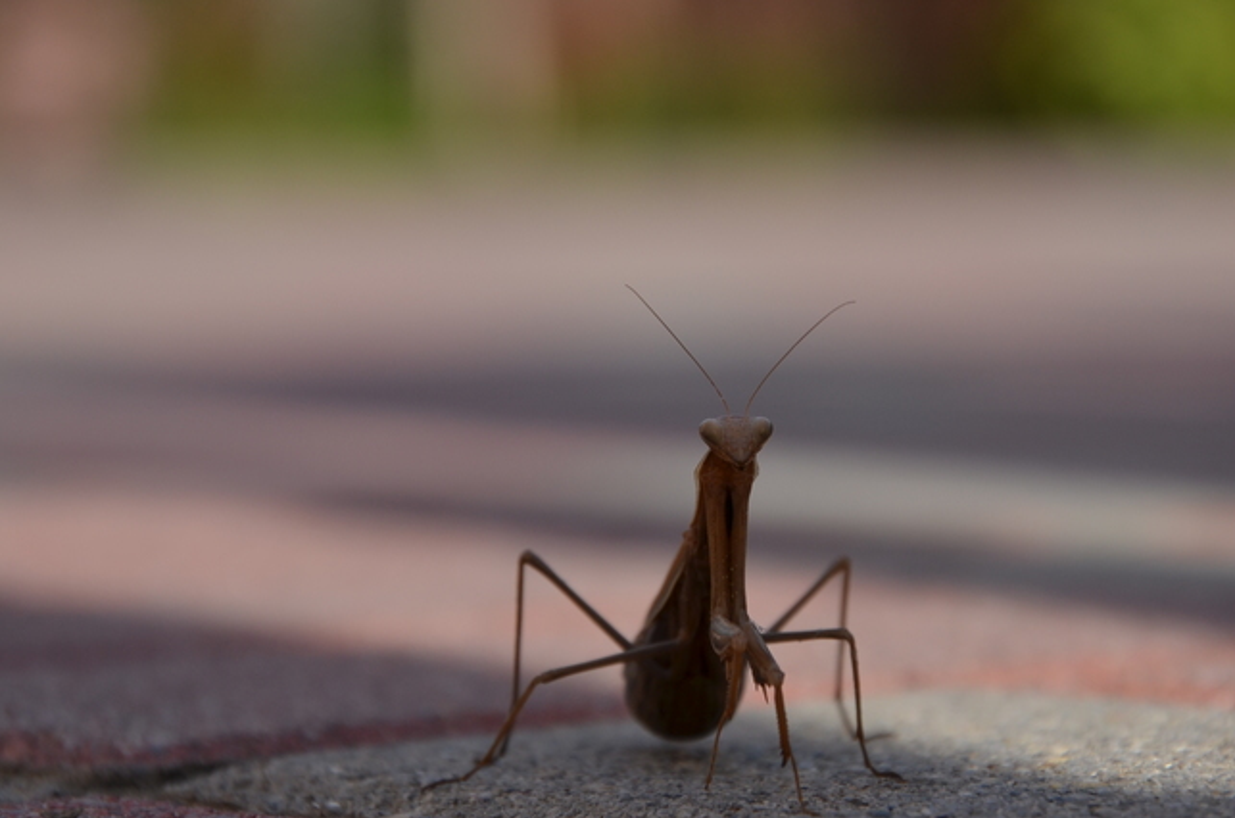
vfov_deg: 5.8
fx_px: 8106
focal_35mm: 237
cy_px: 445
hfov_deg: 8.7
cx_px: 743
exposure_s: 1/800
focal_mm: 105
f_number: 5.6
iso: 100
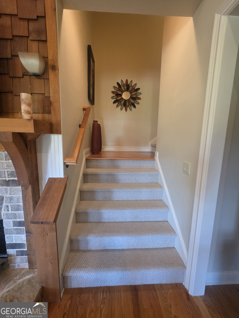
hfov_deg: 89.9
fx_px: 120
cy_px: 159
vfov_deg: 106.2
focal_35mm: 13
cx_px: 120
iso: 500
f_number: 1.9
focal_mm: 2.2
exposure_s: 1/60
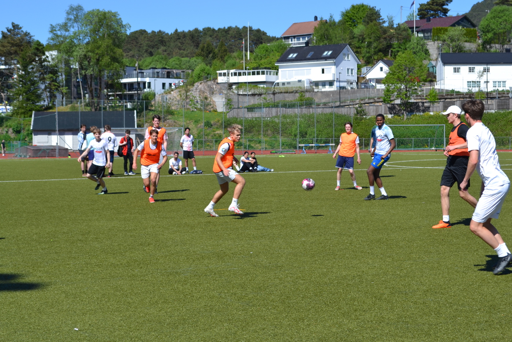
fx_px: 1052
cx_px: 251
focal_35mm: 74
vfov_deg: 18.4
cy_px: 173
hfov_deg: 27.3
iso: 100
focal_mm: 48
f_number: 8
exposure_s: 1/250
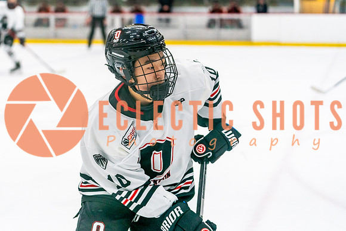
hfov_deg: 22.8
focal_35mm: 89
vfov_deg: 15.4
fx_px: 855
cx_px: 131
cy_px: 87
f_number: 2.8
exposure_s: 1/1250
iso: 3200
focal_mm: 70
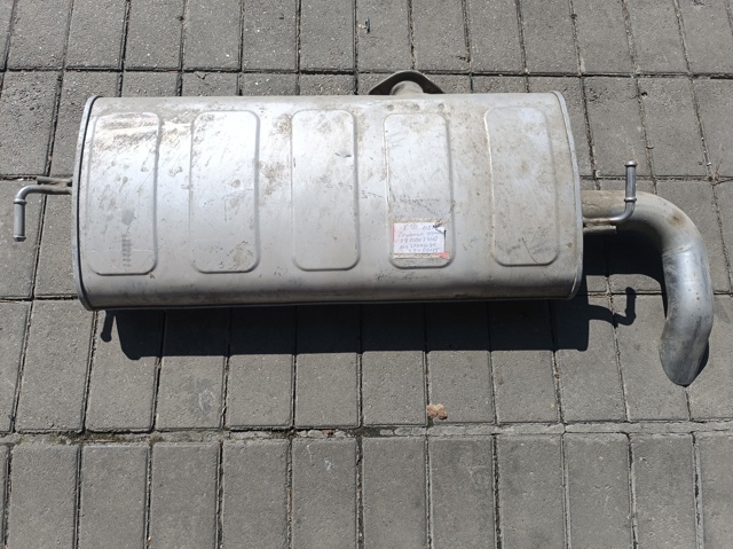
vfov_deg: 56.8
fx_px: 508
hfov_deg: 71.6
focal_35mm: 24
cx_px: 366
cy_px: 274
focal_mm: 6.14
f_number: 1.65
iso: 50
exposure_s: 1/671
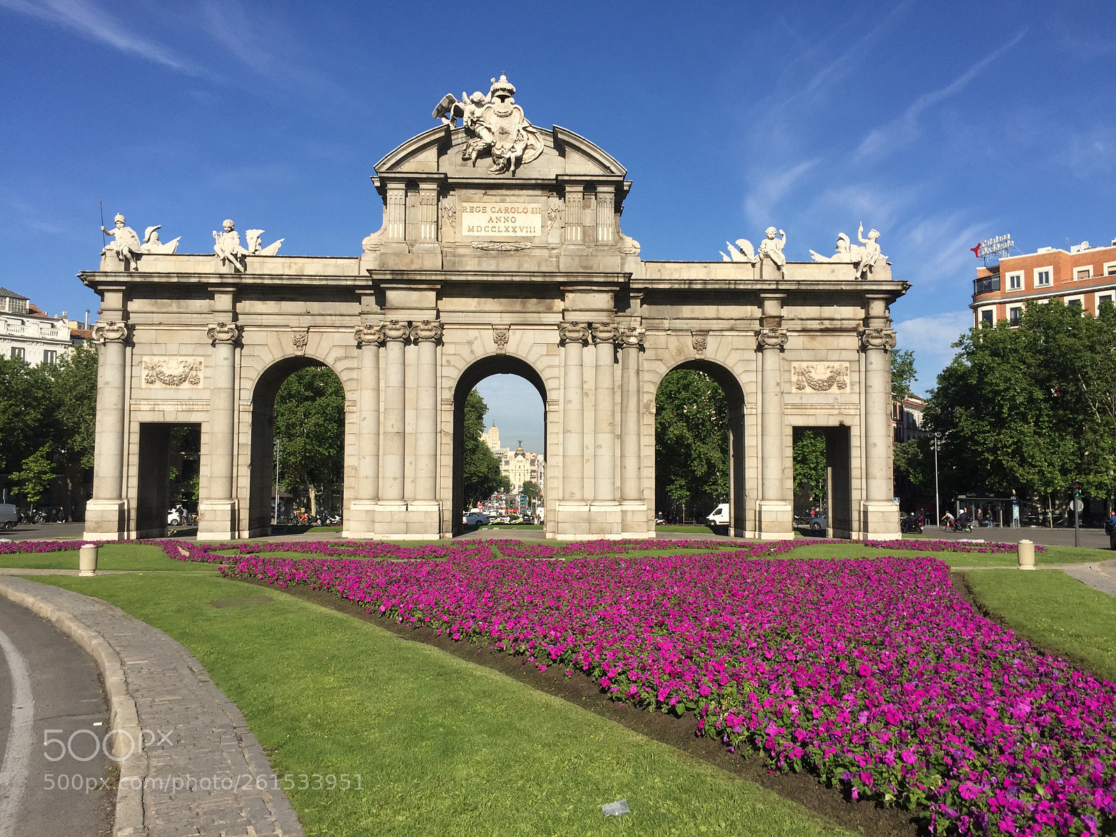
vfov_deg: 48.2
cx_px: 558
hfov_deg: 61.7
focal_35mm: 29
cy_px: 418
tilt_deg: +4.4
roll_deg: -1.1
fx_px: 935
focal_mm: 4.15
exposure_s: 1/2639
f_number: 2.2
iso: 32
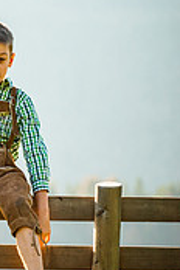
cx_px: -37
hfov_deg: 3.9
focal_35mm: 349
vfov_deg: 5.9
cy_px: 129
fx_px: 2617
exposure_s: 1/1000
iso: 200
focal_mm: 135
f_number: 5
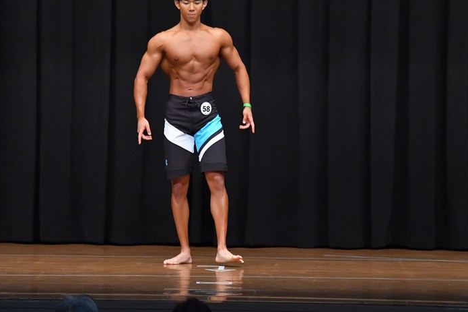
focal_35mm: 251
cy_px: 141
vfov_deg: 5.5
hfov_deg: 8.2
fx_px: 3262
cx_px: 214
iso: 8000
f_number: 5.6
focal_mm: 150
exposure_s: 1/400
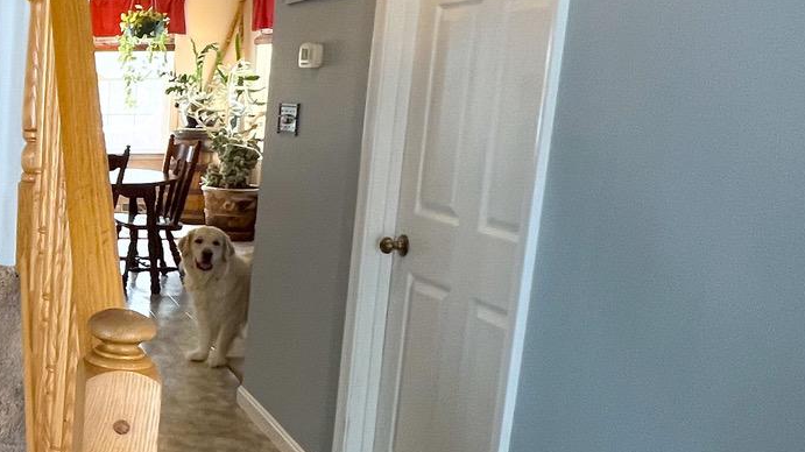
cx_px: -277
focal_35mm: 42
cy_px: 255
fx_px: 896
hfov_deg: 33.2
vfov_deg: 28.3
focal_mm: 1.57
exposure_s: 1/120
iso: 200
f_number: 1.8
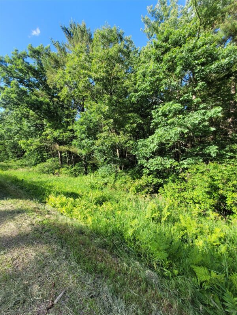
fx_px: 119
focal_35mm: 13
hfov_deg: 89.9
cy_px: 158
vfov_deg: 106.2
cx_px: 118
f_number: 2.2
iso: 40
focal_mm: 1.74
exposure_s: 1/397
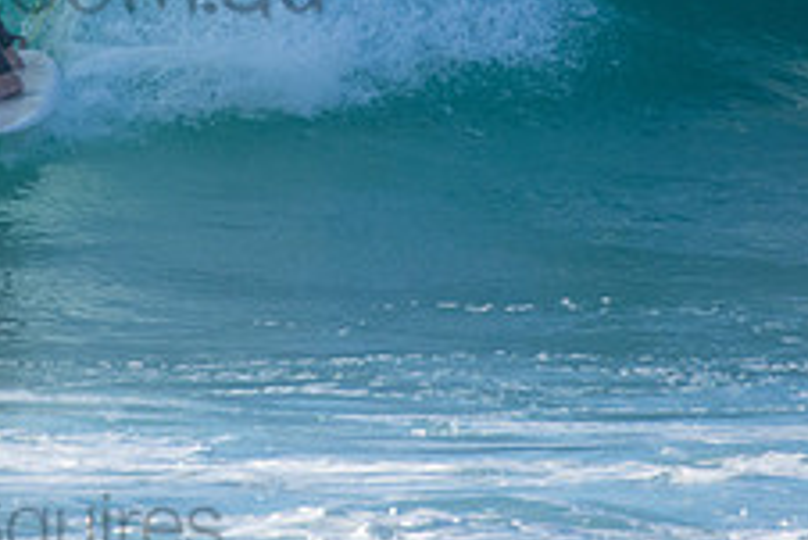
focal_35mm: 1927
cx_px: -54
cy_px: -70
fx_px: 43277
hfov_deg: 1.1
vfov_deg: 0.7
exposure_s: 1/2000
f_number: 5.6
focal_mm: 500
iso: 640
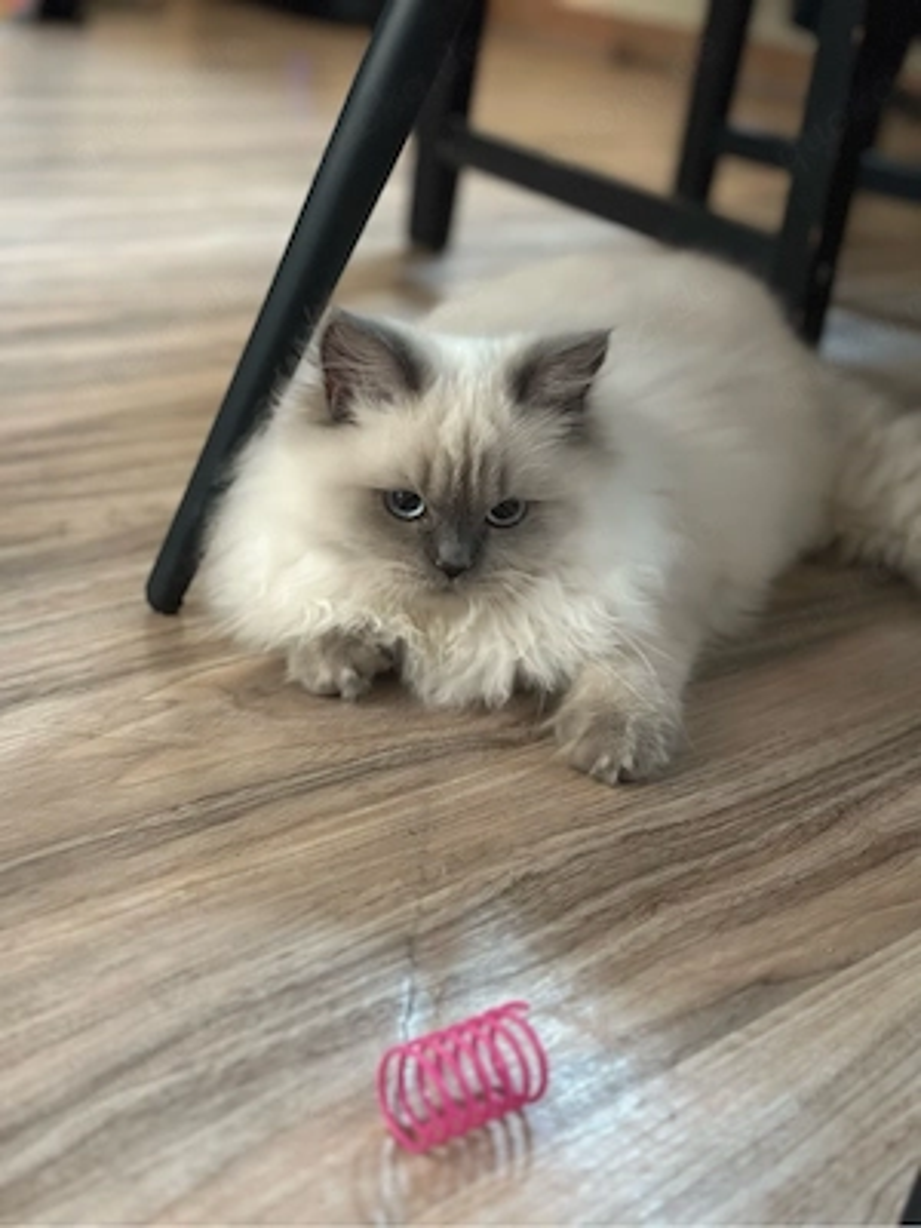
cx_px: 460
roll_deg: -8.0
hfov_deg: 30.3
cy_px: 614
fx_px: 1703
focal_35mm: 48
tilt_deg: -22.9
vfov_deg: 39.7
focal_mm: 6.86
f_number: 1.78
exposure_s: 1/33
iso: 640
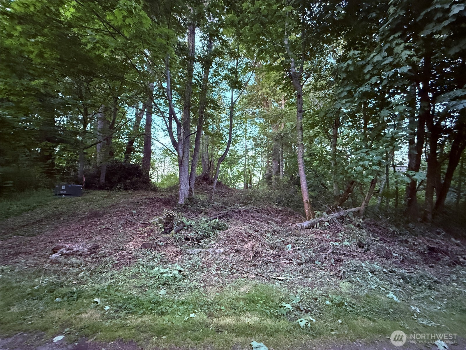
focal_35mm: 14
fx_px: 188
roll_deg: -1.3
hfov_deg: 102.1
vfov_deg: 85.7
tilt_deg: +6.1
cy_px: 175
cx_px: 233
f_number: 2.2
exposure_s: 1/60
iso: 1250
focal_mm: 2.22
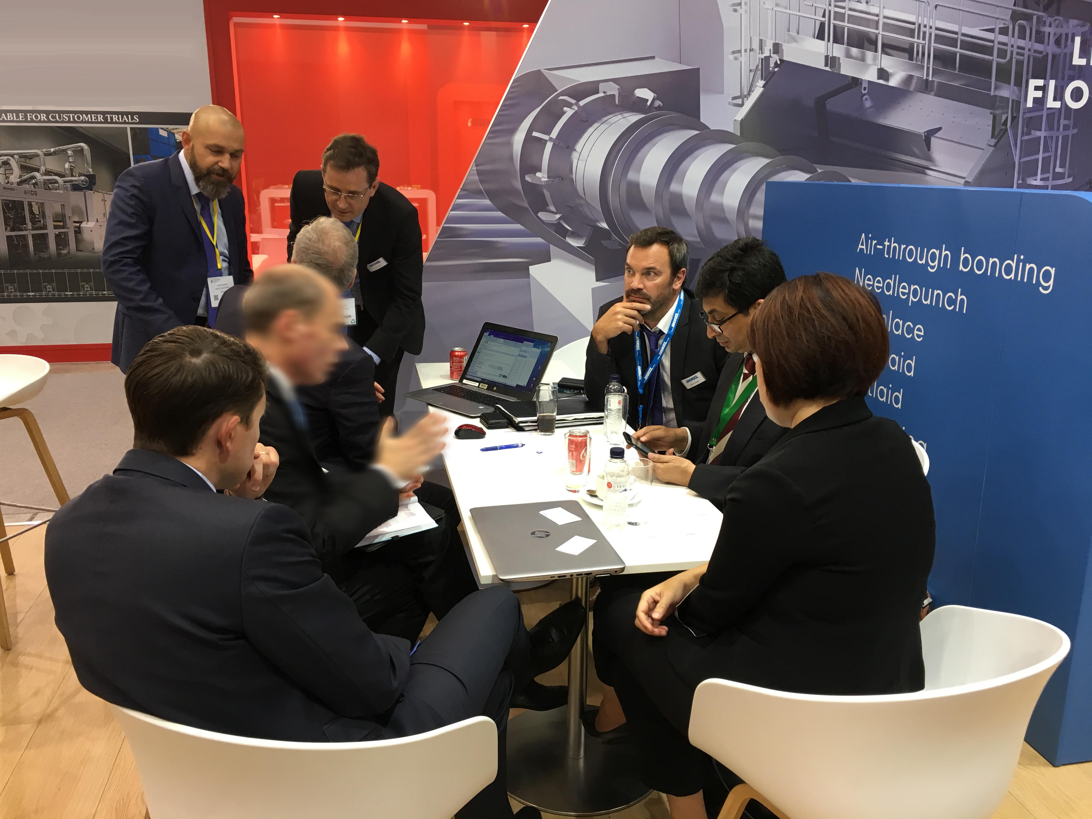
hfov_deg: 61.7
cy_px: 410
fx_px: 915
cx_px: 546
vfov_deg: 48.2
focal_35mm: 29
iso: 50
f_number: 2.2
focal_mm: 4.15
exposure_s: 1/33
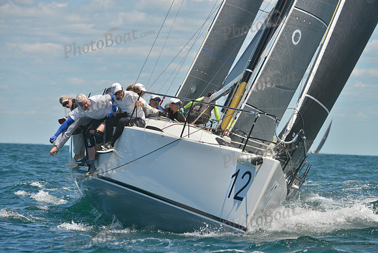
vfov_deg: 4.7
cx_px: 189
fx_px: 3046
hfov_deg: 7.1
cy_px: 126
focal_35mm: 290
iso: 280
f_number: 10
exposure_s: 1/800
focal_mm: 290
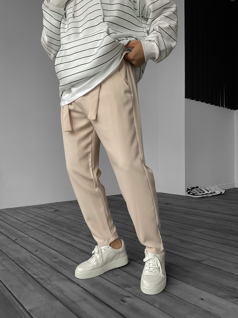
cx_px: 119
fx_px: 266
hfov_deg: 48.2
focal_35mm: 29
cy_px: 159
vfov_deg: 61.7
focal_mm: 3
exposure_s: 1/120
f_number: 1.8
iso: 64
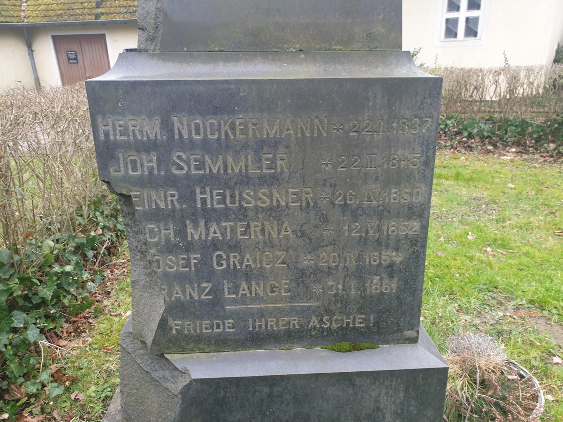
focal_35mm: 26
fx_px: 423
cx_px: 282
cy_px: 211
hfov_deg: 67.3
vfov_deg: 53.1
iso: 80
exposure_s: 1/50
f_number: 2.4
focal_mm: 4.3
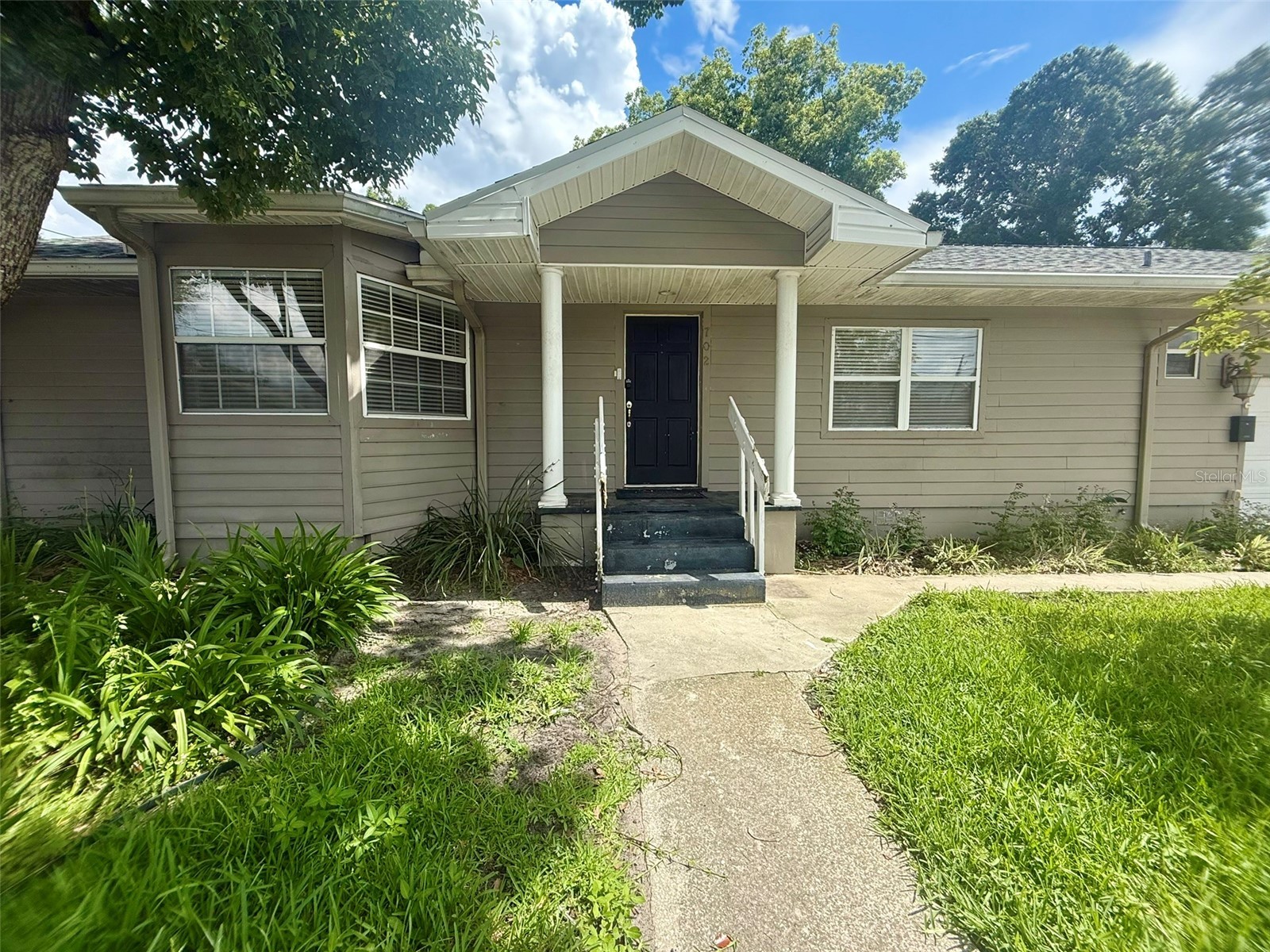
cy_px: 476
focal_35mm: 14
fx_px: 514
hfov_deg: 102.1
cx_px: 635
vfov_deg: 85.7
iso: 50
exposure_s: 1/914
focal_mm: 2.22
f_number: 2.2
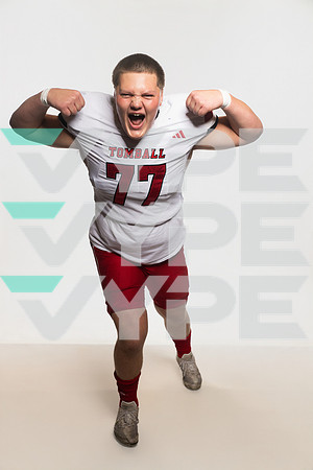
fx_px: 600
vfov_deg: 42.7
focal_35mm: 46
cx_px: 156
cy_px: 235
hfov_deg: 29.2
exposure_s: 1/200
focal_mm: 46
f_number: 6.3
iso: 500
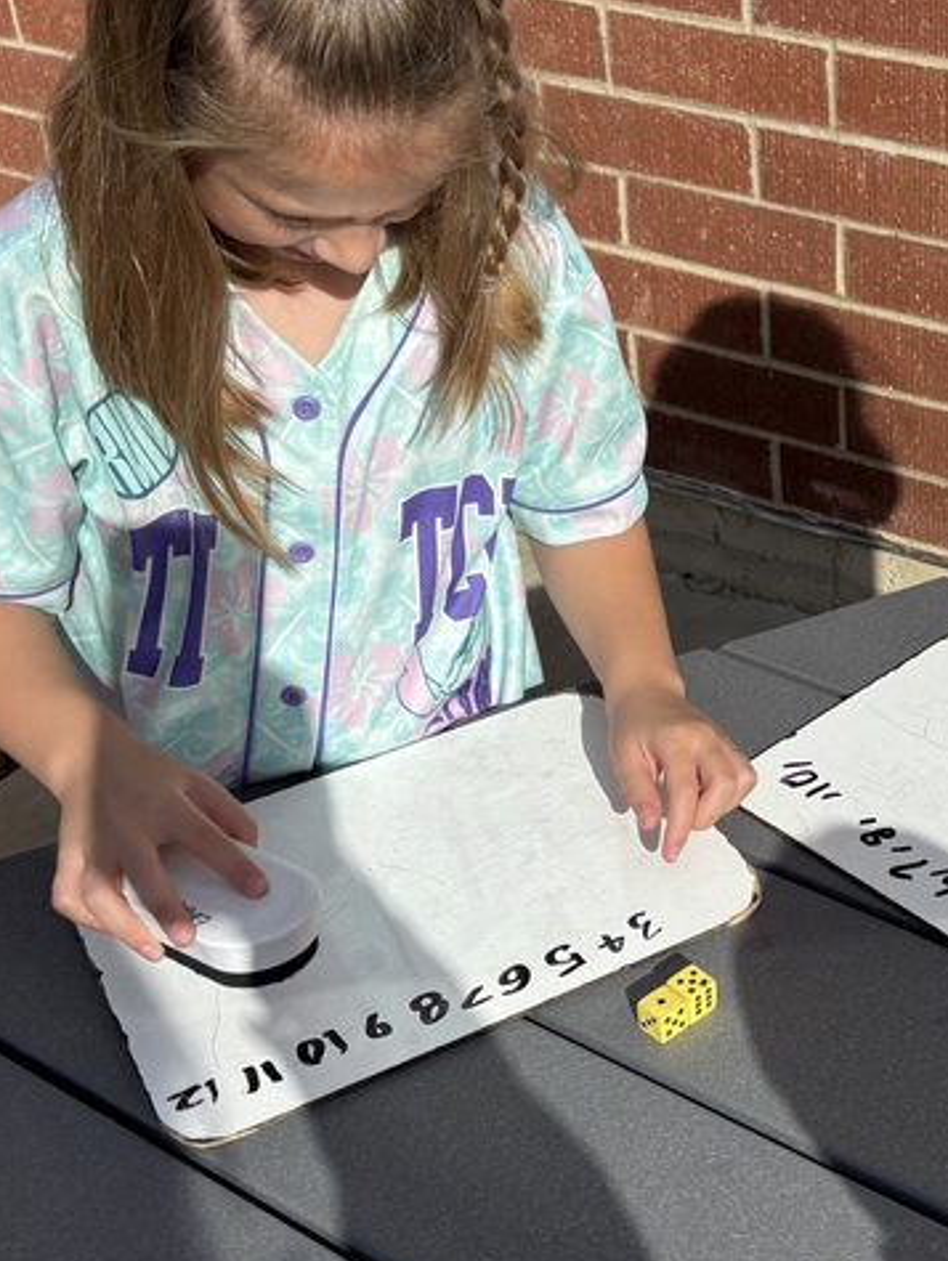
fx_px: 2042
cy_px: 486
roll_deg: -1.0
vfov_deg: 34.2
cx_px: 924
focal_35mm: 56
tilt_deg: -29.1
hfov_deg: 25.0
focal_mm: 5.96
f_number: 1.6
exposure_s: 1/5348
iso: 50
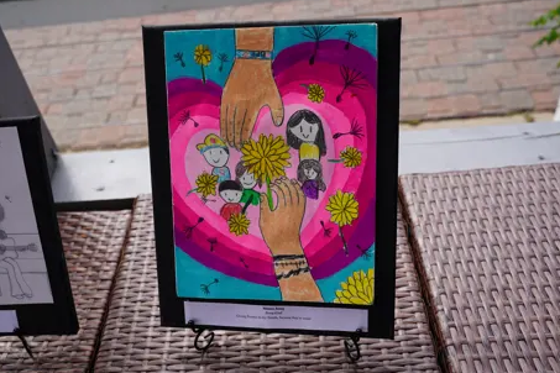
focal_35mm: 36
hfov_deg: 53.1
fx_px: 560
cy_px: 188
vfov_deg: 36.9
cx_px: 269
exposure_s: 1/320
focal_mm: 34
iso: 100
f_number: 5
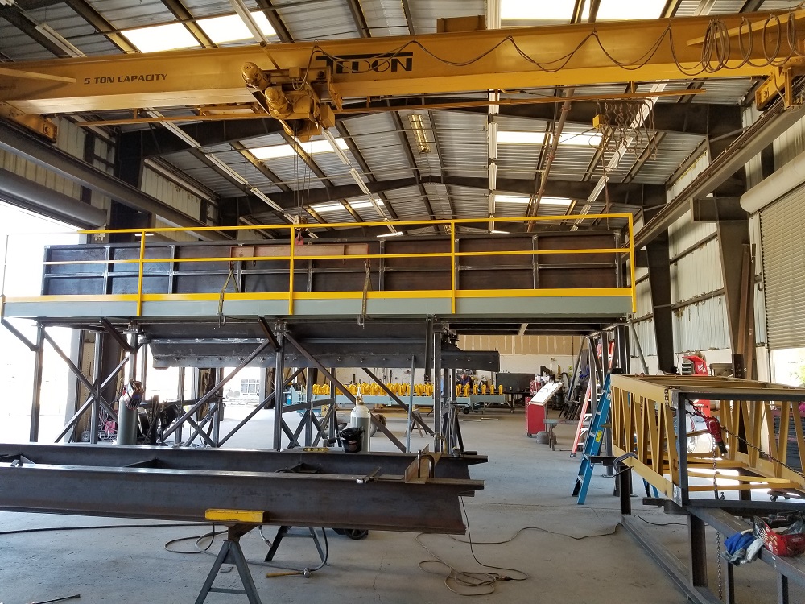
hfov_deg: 67.3
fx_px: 605
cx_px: 402
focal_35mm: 26
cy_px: 302
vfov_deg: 53.1
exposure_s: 1/120
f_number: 1.7
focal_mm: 4.25
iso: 100
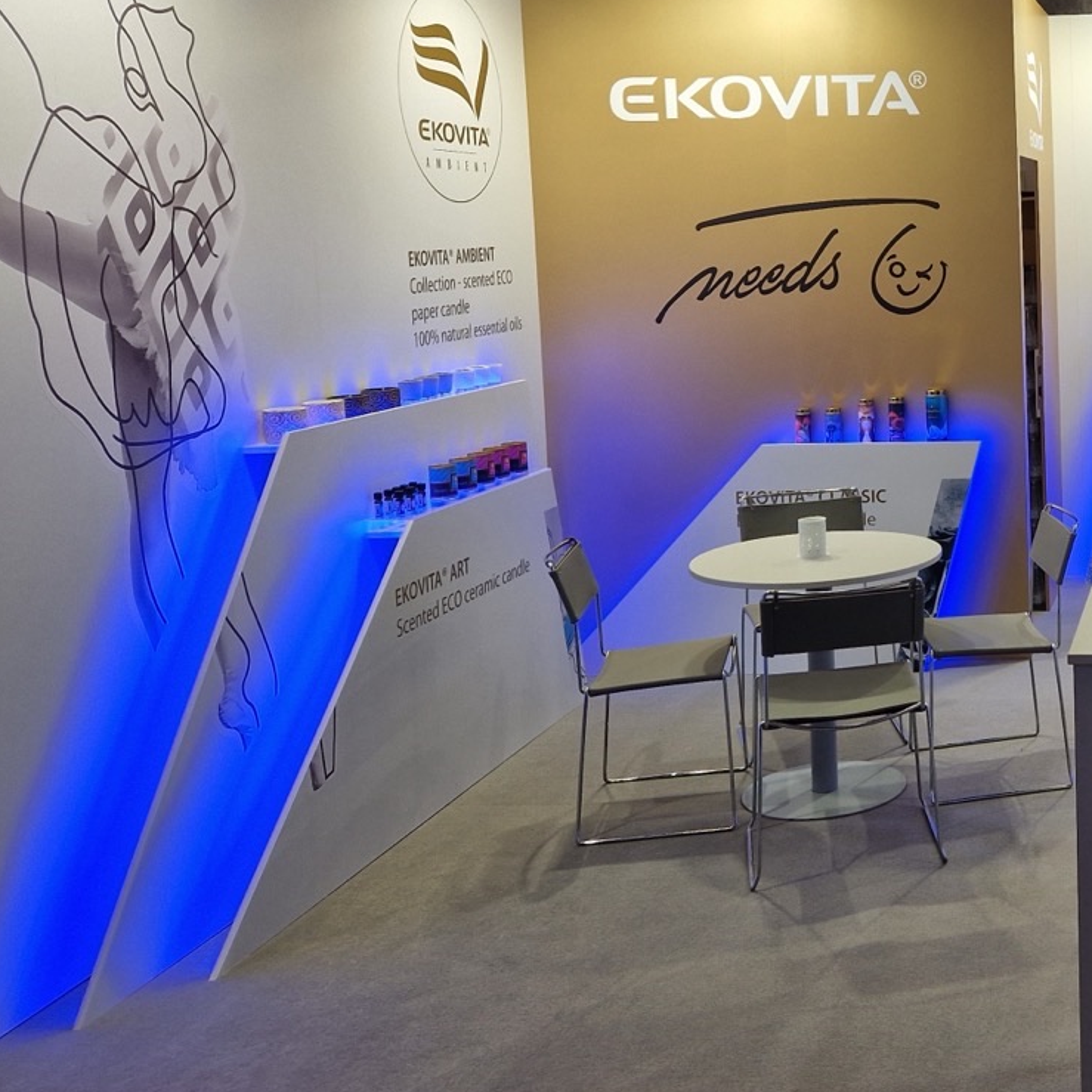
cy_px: 356
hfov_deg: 33.9
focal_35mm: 44
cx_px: 1164
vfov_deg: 37.9
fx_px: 1570
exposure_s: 1/100
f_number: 1.8
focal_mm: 5.4
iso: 50
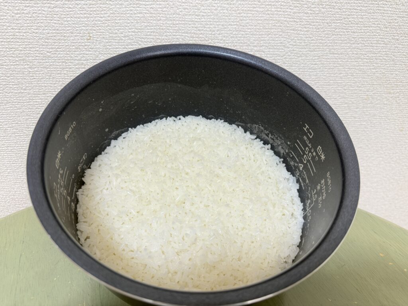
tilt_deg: -32.2
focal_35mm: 24
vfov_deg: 56.8
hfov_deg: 71.6
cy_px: 153
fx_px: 283
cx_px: 204
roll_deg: -3.6
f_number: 1.78
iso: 160
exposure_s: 1/60
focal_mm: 6.76
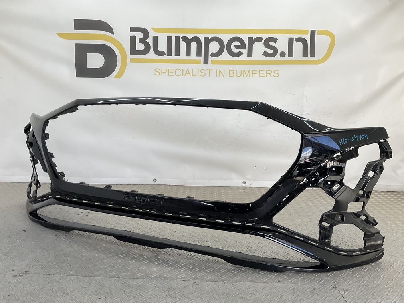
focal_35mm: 29
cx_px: 202
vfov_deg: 48.2
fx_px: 338
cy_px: 152
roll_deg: -3.8
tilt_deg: -8.5
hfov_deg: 61.7
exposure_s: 1/188
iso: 16
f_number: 1.8
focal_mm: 3
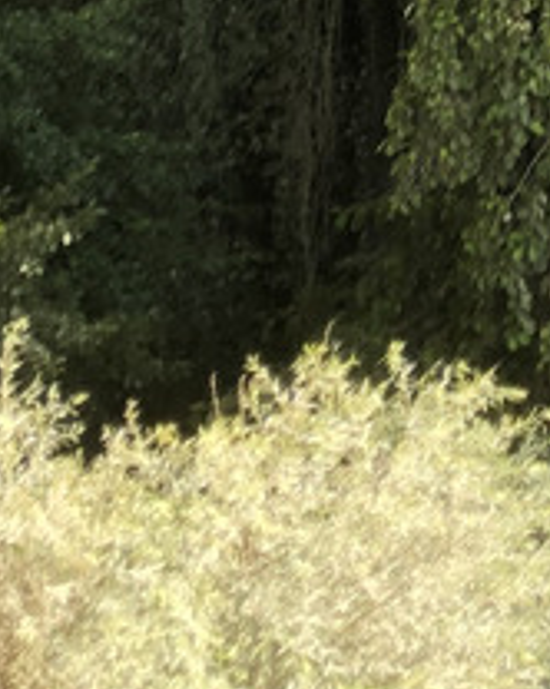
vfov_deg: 10.9
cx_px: 739
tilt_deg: -1.4
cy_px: -772
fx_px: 3220
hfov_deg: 9.6
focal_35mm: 158
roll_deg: +0.2
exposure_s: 1/223
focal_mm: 4
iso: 20
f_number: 1.8
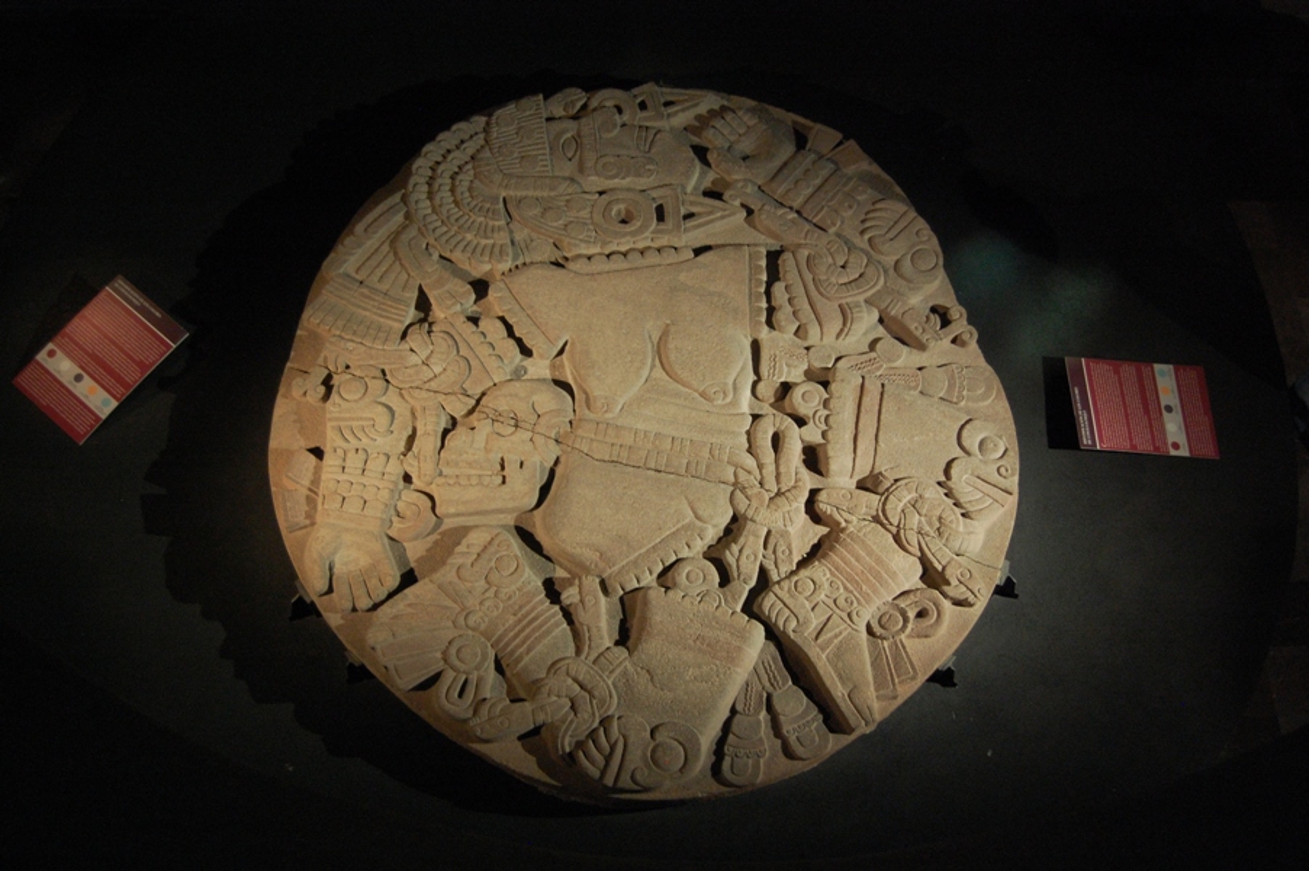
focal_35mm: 39
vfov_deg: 34.2
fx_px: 1417
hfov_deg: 49.6
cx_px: 654
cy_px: 436
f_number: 4
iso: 1000
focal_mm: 26
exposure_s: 1/8
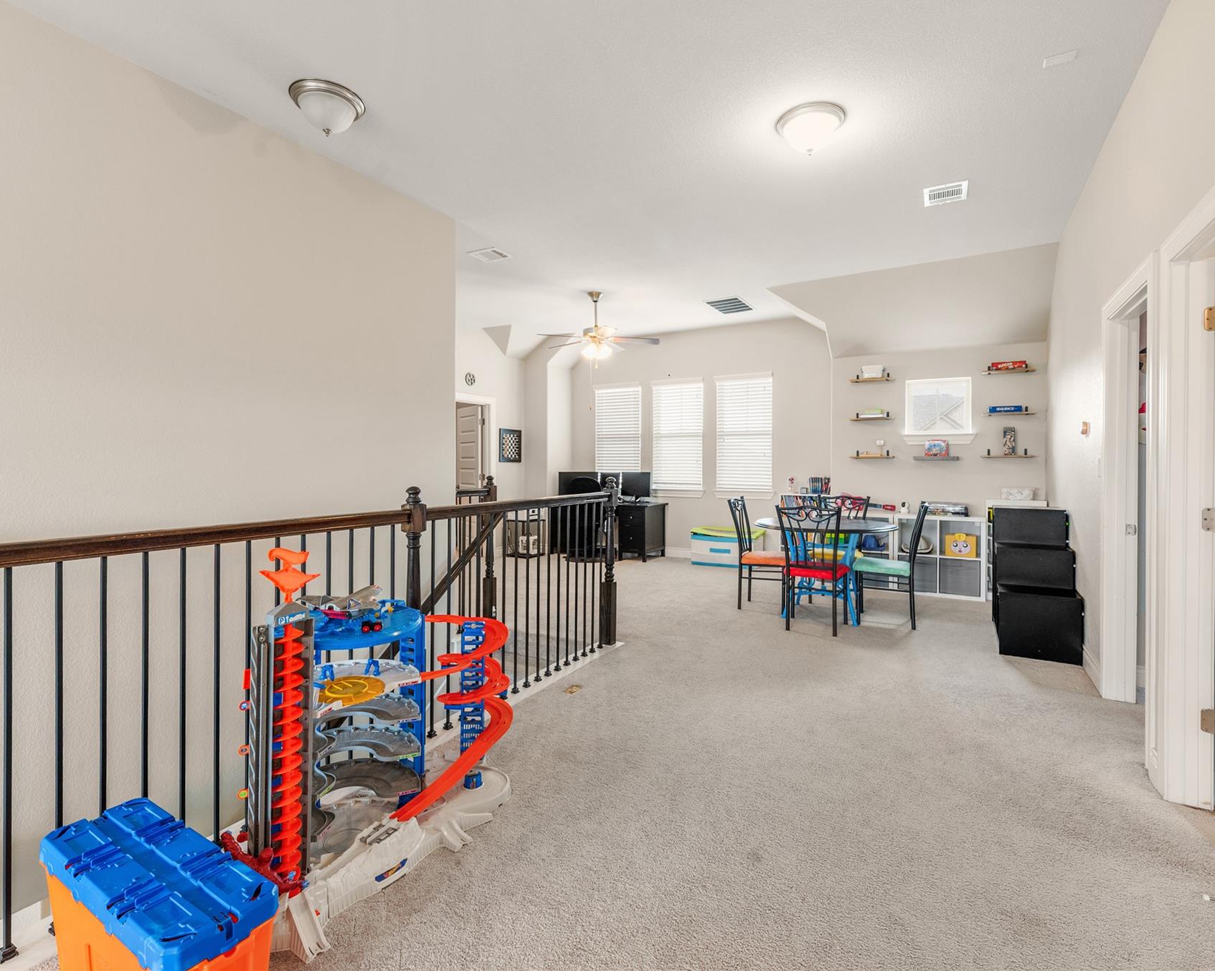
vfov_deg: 80.4
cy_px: 480
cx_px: 611
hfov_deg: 93.1
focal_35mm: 16
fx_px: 575
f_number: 8
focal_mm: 14
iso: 400
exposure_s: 1/25
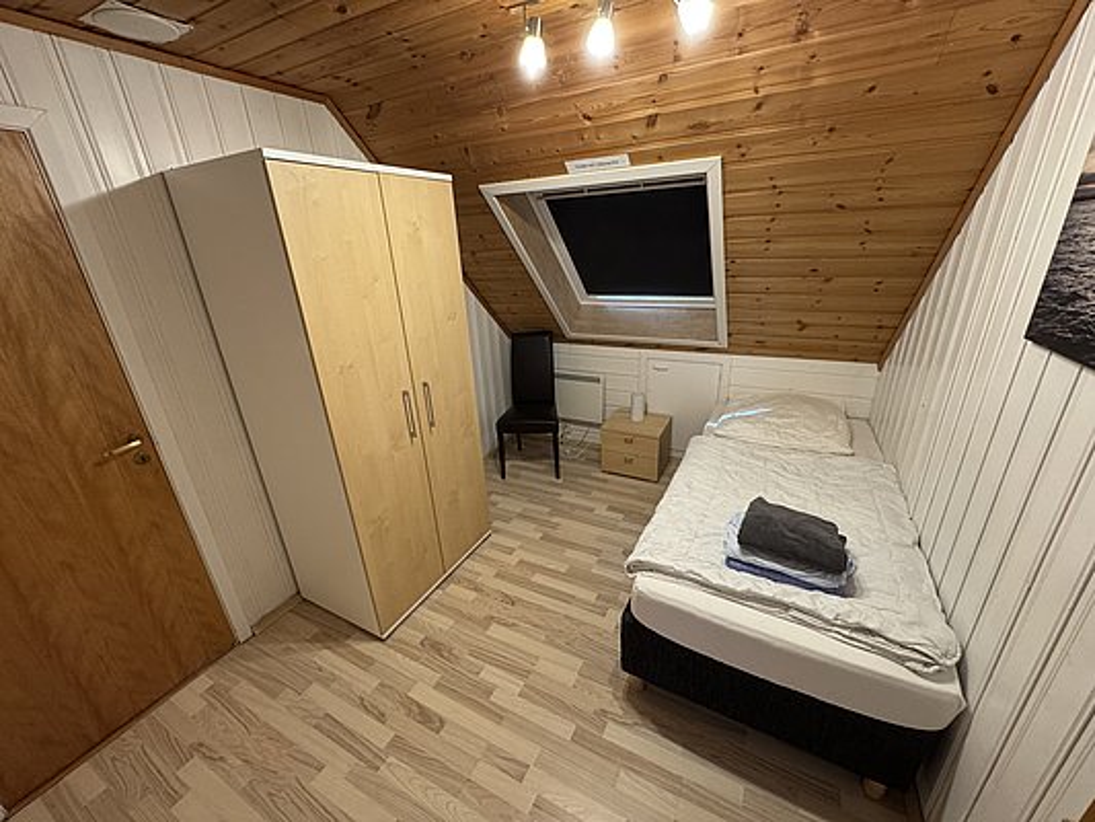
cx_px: 548
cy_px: 411
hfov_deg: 102.1
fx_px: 443
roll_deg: +2.7
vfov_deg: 85.7
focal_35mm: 14
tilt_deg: -20.3
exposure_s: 1/60
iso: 400
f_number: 2.2
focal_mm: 2.22
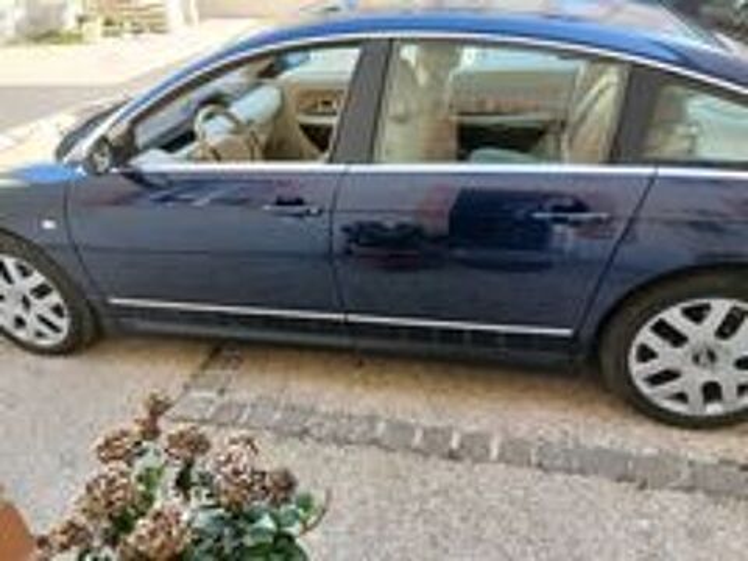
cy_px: 280
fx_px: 562
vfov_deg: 53.1
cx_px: 374
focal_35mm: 26
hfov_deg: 67.3
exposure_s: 1/50
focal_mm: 3.98
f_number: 1.8
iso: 64
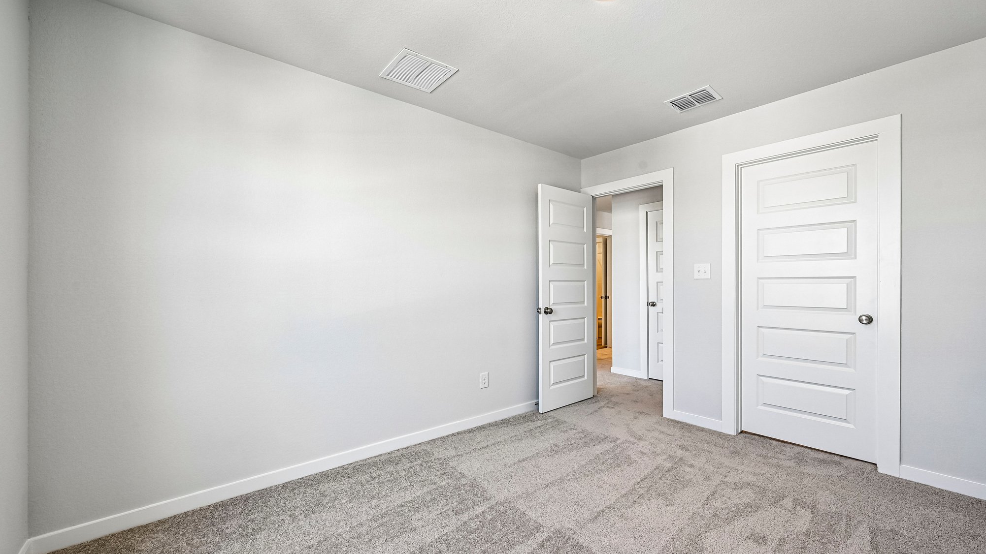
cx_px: 493
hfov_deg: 103.0
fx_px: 392
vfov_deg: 70.5
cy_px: 286
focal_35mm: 15
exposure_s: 1/15
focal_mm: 14
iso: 250
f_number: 8
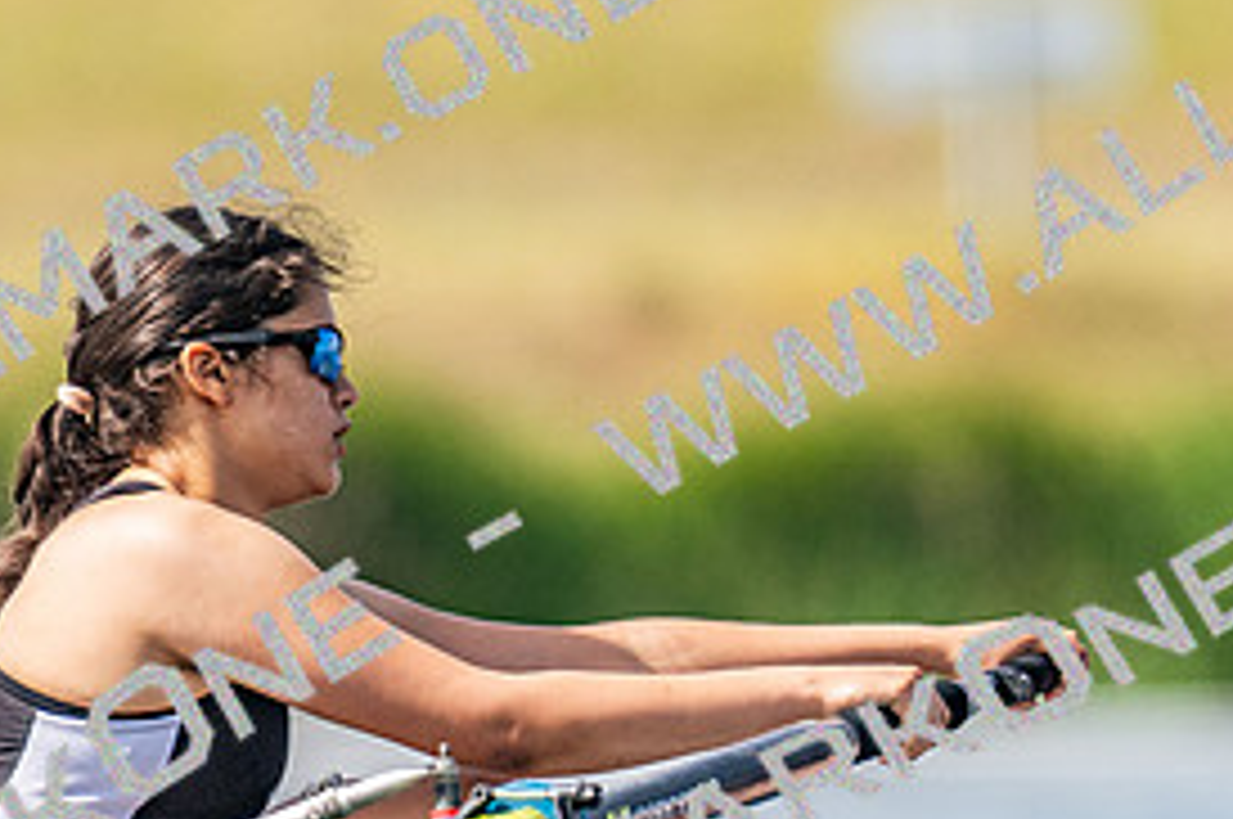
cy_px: 508
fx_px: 65168
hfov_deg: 1.1
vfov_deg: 0.7
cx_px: 1148
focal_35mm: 1905
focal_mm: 600
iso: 280
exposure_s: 1/2500
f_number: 5
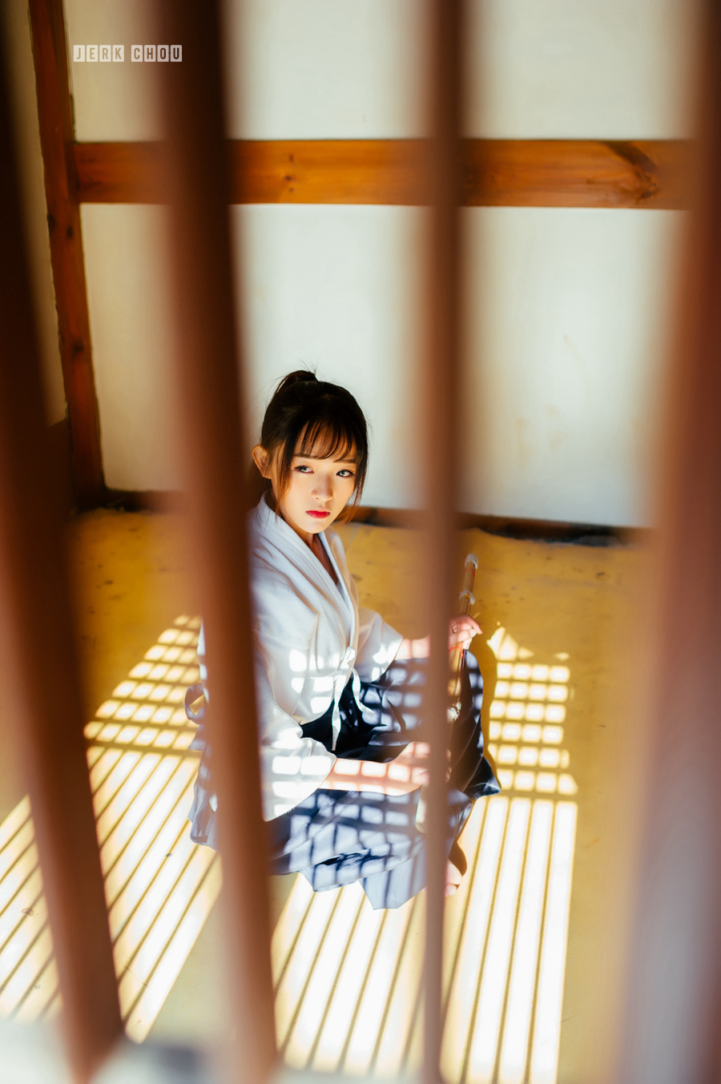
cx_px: 360
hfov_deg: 37.8
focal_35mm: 35
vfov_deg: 54.5
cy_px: 542
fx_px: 1053
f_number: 2.8
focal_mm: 35
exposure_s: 1/200
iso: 400
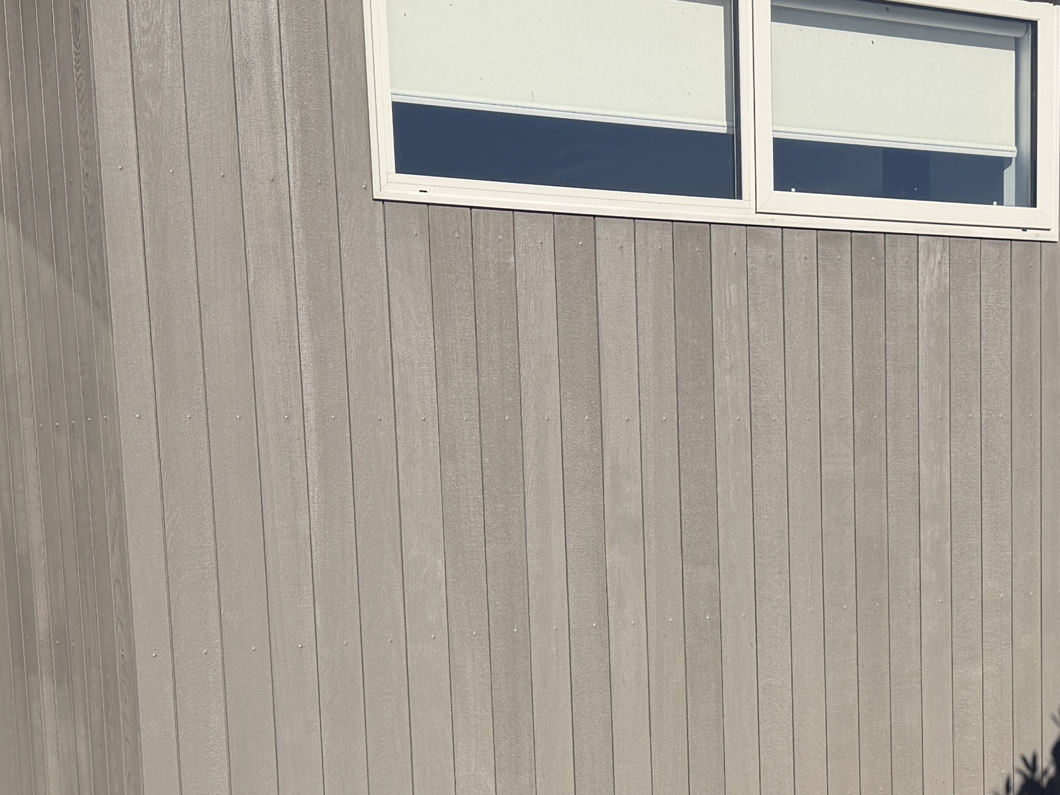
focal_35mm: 65
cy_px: 709
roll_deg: +0.3
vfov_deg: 22.1
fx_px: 1991
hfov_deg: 29.7
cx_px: 671
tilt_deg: -7.2
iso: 80
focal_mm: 6.76
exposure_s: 1/6173
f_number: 1.78
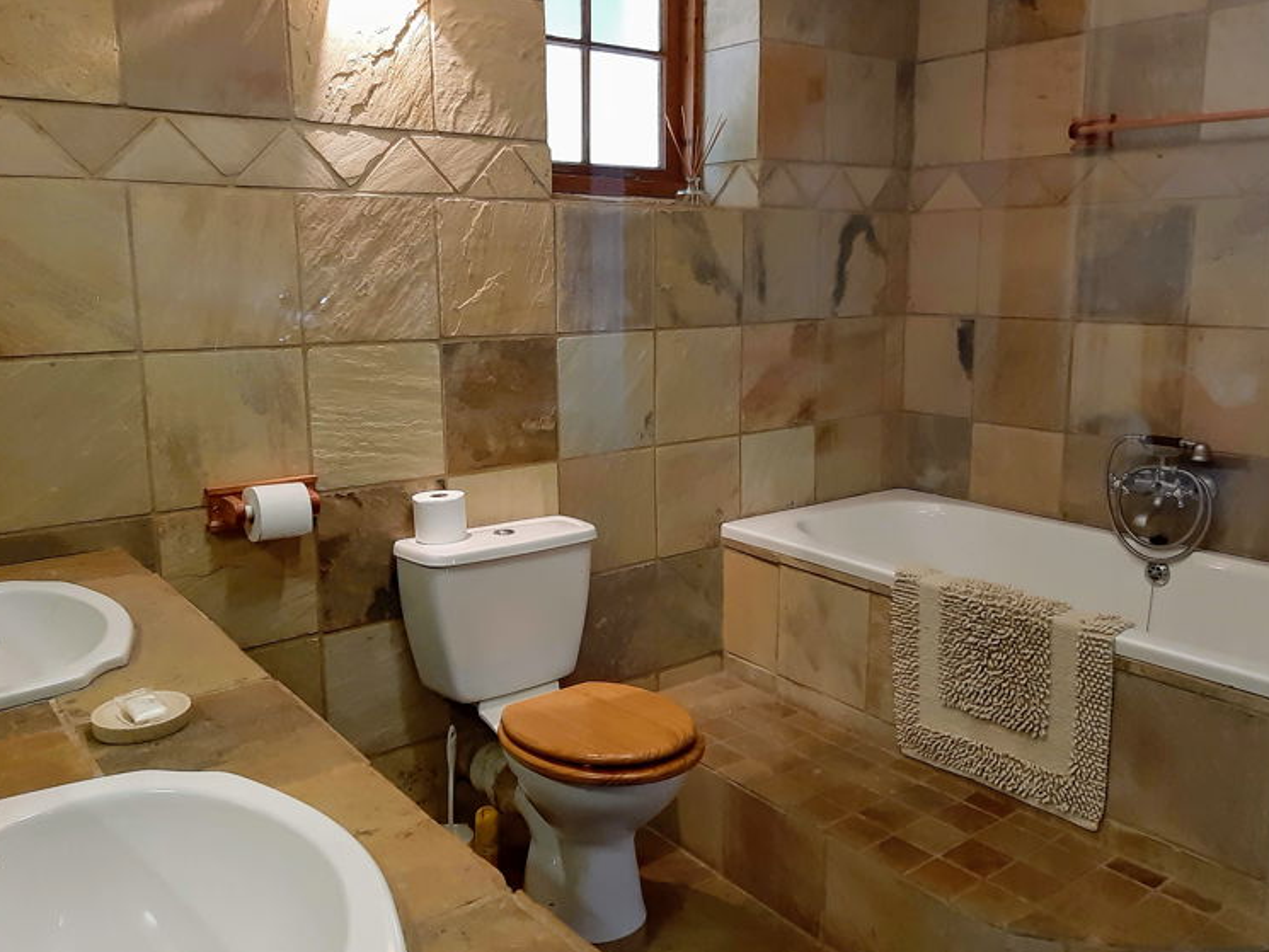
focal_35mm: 29
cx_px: 634
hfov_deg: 61.7
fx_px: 1063
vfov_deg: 48.2
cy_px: 453
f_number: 1.7
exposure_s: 1/25
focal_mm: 3.93
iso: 320
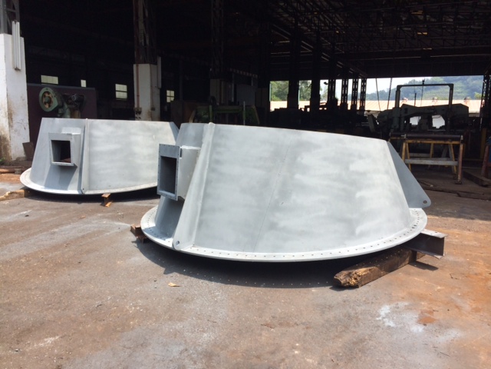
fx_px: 426
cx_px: 246
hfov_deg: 60.0
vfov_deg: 46.8
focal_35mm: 30
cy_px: 184
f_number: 2.2
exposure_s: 1/1208
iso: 32
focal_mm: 4.12
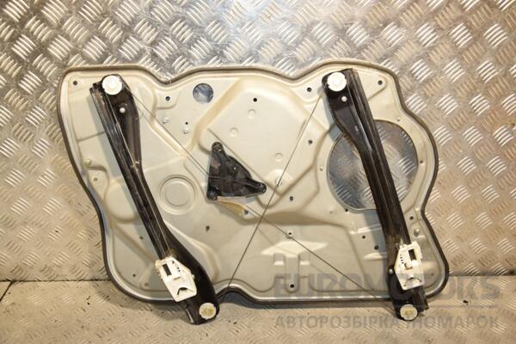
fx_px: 516
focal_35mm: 36
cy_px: 172
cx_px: 258
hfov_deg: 53.1
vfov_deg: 36.9
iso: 800
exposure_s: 1/200
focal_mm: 24
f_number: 5
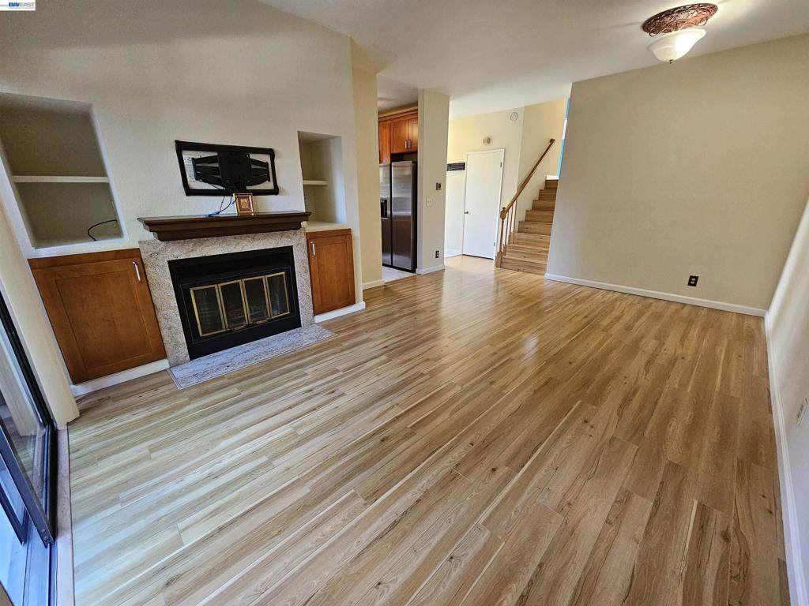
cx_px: 404
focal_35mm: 13
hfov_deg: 106.2
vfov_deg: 89.9
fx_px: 304
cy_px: 303
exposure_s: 1/60
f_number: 2.2
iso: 320
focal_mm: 2.2
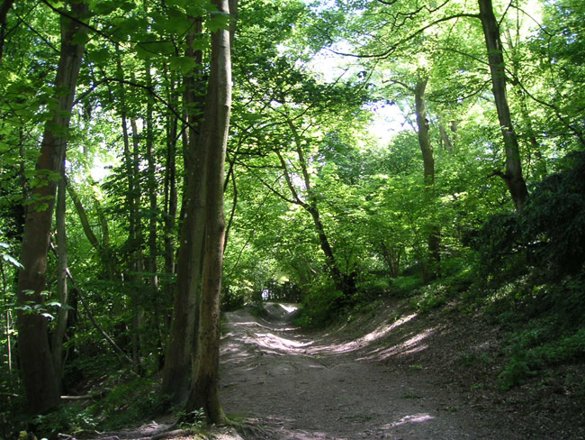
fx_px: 642
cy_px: 220
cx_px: 292
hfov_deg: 49.0
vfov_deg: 37.7
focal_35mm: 38
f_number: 2.8
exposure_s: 1/60
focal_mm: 6
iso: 50
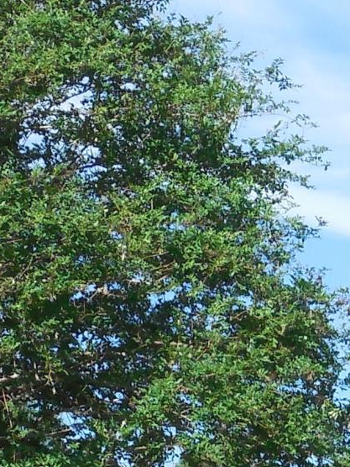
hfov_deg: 6.8
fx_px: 2912
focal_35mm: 216
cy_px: 723
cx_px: 398
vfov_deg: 8.9
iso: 125
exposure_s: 1/800
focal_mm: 7.1
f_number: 3.6
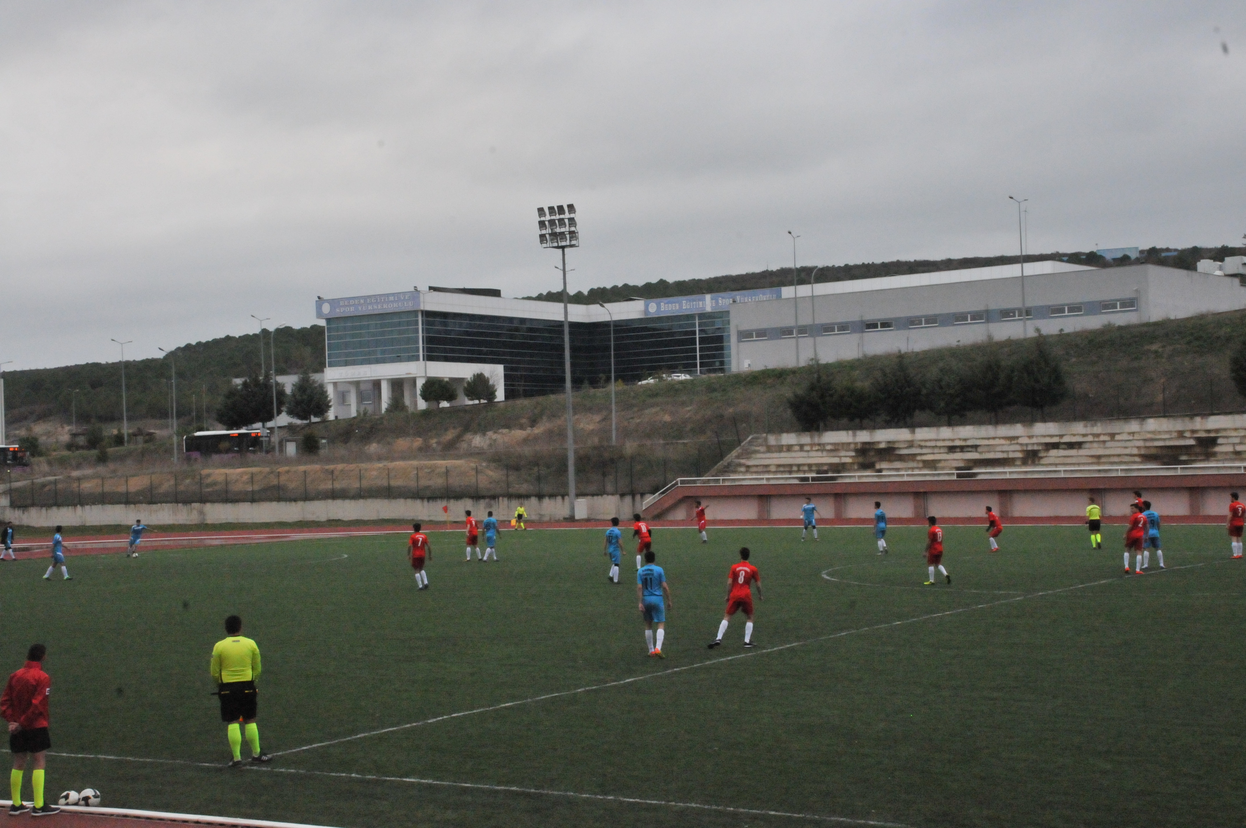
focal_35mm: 57
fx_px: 1970
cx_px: 623
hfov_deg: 35.1
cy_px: 414
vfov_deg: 23.7
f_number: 16
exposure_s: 1/1000
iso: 2500
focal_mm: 38
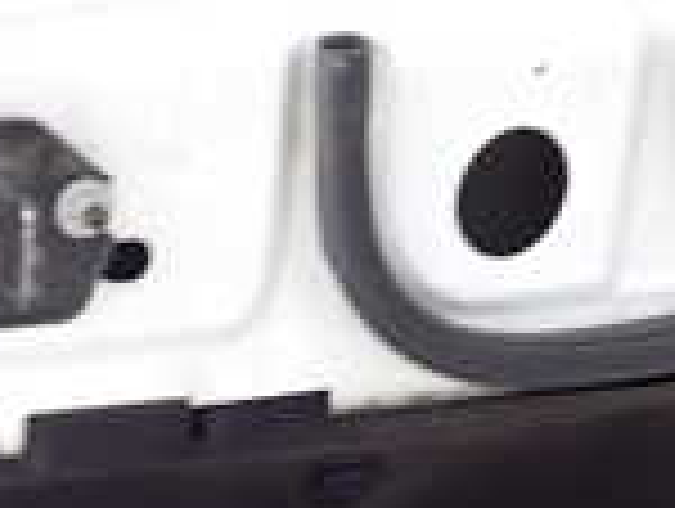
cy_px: 575
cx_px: 414
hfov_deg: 16.4
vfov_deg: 12.2
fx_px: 2344
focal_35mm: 120
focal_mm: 5.4
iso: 400
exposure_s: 1/30
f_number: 2.3
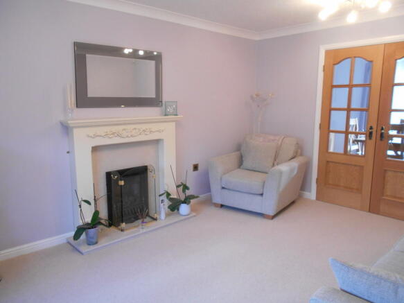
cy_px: 152
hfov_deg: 67.3
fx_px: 303
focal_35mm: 26
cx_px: 202
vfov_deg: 53.0
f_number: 3.2
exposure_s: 1/30
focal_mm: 4.6
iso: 320
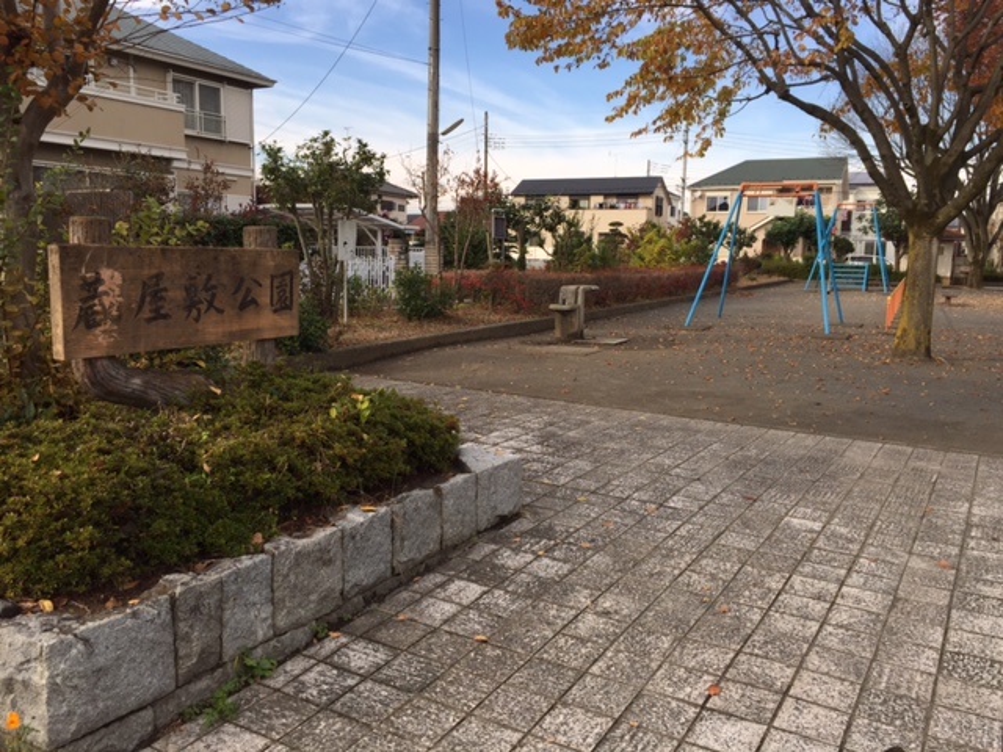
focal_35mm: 29
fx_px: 840
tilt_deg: -8.6
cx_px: 502
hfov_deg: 61.7
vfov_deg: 48.2
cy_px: 376
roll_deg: -2.7
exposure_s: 1/719
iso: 32
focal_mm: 4.15
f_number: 2.2
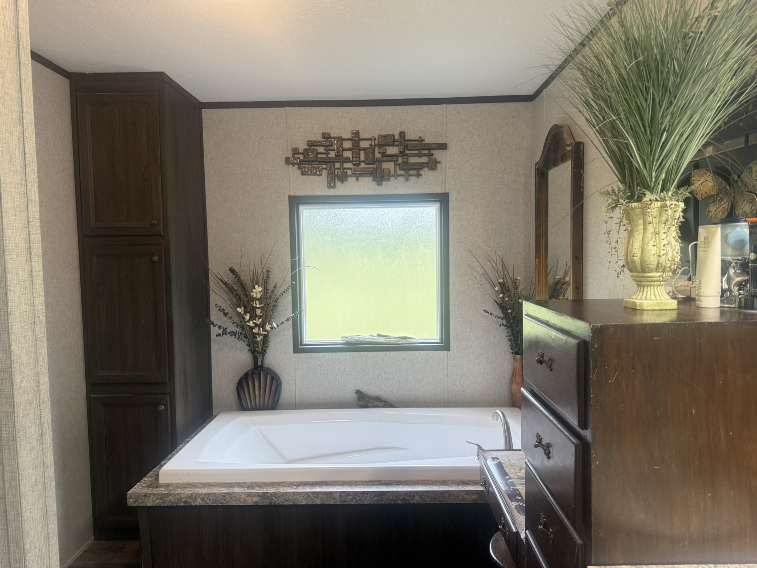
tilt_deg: -3.5
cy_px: 284
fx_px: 525
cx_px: 378
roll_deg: +1.1
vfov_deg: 56.8
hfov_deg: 71.6
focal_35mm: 24
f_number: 1.78
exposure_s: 1/120
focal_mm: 6.76
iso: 160
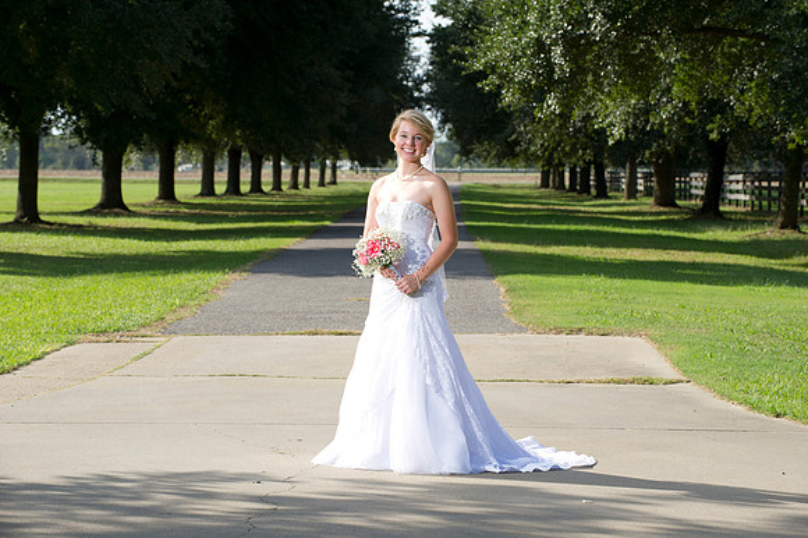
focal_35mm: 125
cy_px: 269
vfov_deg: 11.0
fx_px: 2804
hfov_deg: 16.4
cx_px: 404
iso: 250
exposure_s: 1/250
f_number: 7.1
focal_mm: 125
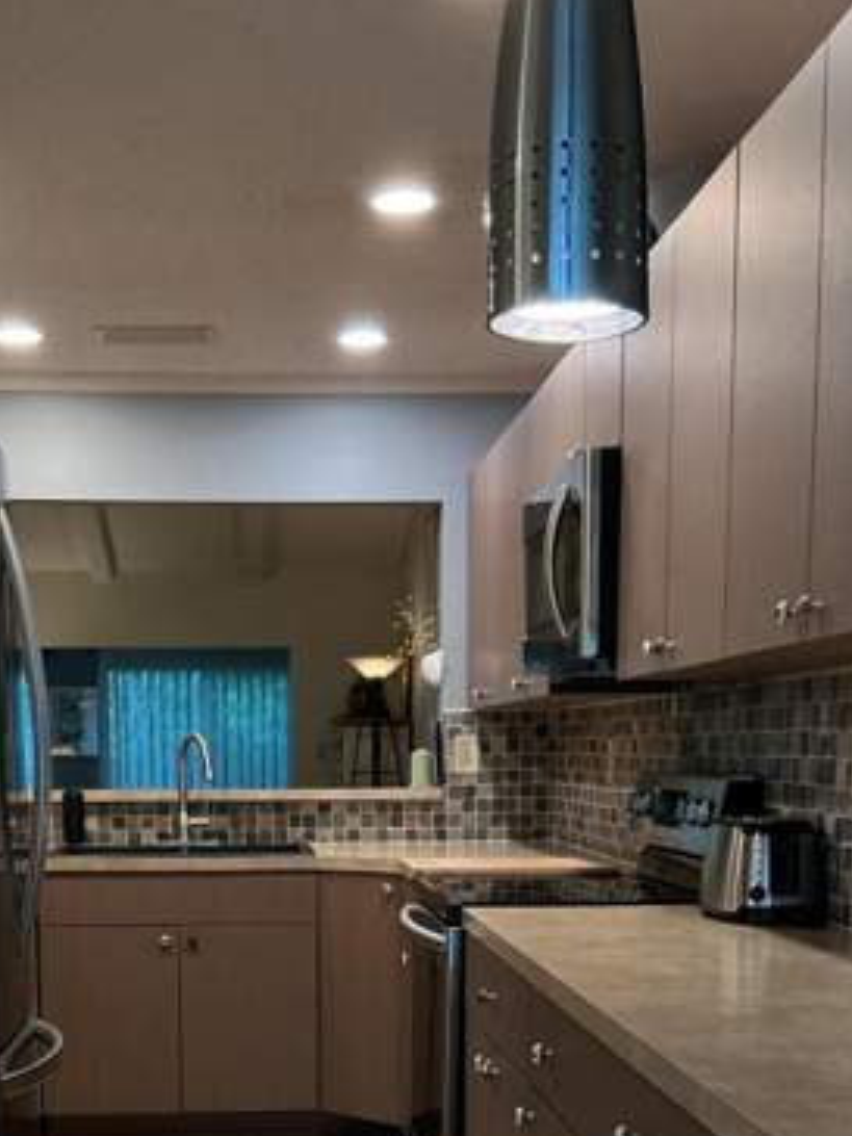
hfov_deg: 28.5
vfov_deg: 35.6
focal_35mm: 51
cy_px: 983
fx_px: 1674
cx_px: 337
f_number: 1.8
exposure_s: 1/60
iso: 40
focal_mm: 3
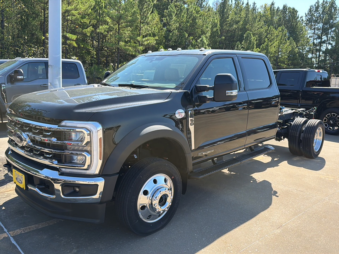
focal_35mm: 25
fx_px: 245
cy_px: 127
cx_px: 170
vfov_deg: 54.9
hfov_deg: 69.4
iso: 80
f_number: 1.78
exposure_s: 1/2053
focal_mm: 6.76
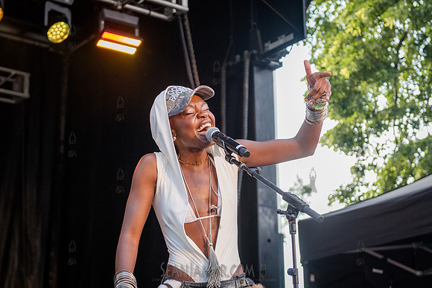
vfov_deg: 15.3
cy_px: 140
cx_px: 218
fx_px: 1073
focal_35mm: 89
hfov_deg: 22.8
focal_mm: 70
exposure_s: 1/800
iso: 1000
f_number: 4
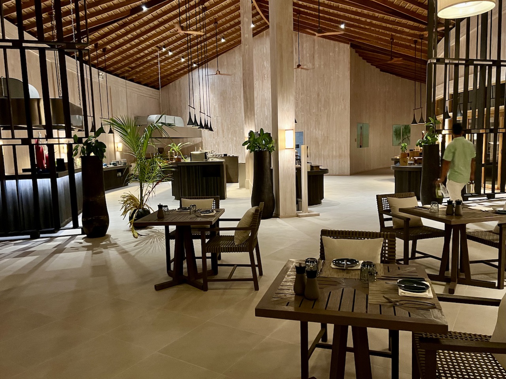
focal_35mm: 26
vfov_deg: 53.1
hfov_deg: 67.3
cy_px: 190
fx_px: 380
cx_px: 253
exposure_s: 1/33
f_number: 1.5
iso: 500
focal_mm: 5.7
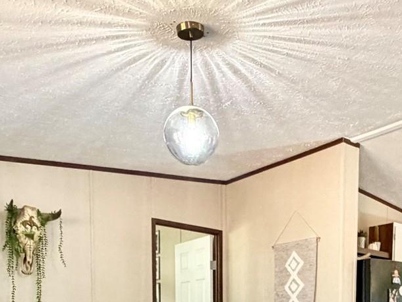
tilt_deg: -5.4
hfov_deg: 39.7
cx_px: 284
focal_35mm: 47
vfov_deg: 26.4
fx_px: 546
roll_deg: -0.3
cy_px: 389
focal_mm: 2.22
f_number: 2.2
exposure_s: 1/60
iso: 320
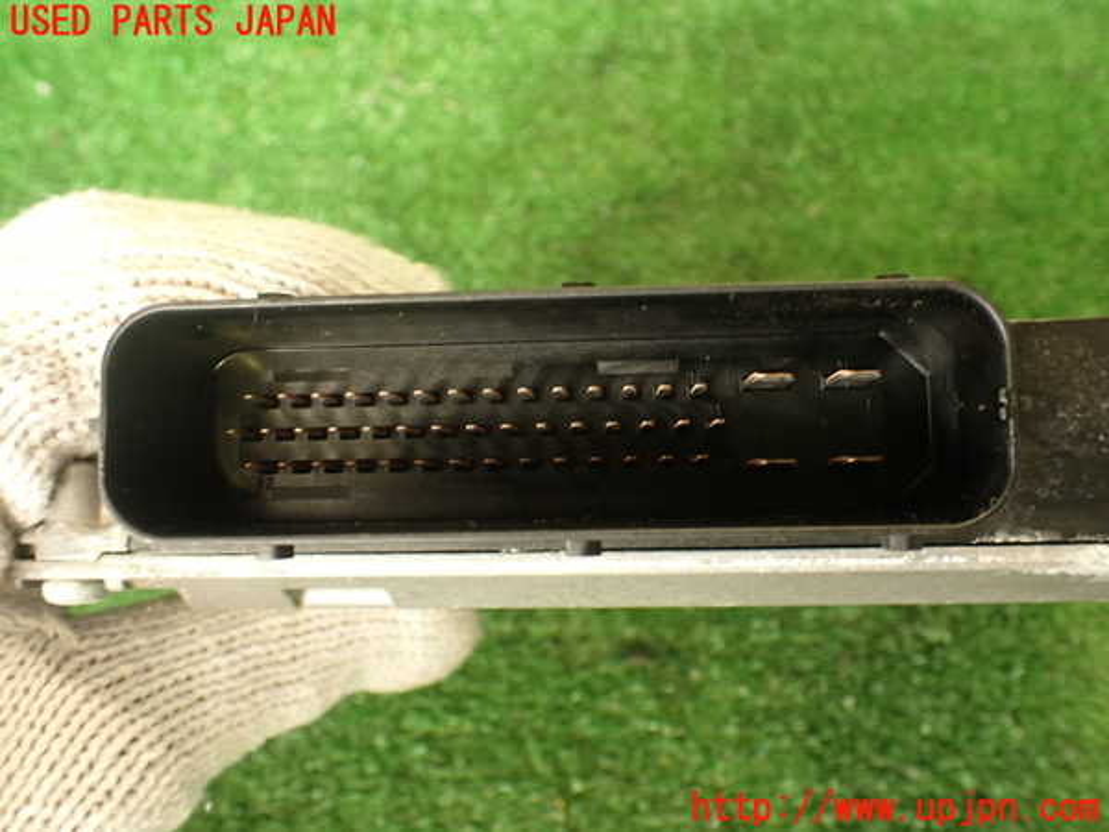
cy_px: 416
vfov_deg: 46.8
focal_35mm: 30
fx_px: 961
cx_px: 554
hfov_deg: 60.0
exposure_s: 1/30
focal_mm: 5.4
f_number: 2.3
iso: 250
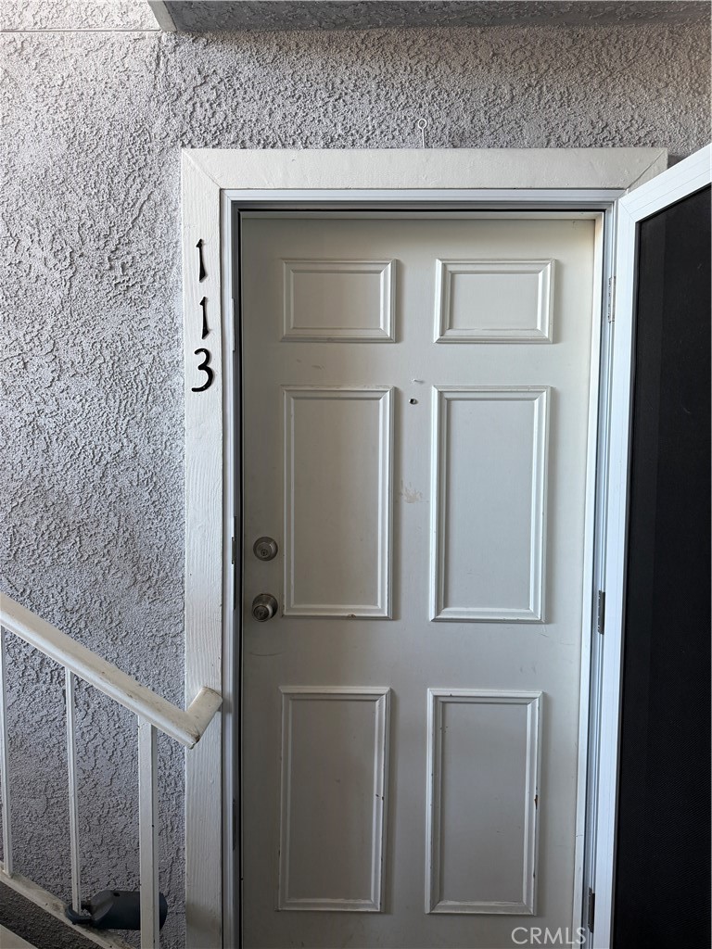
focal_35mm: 24
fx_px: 658
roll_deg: -1.1
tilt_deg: -4.3
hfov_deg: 56.8
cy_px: 474
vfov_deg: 71.6
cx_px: 356
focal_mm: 6.76
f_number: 1.78
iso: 200
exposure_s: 1/65
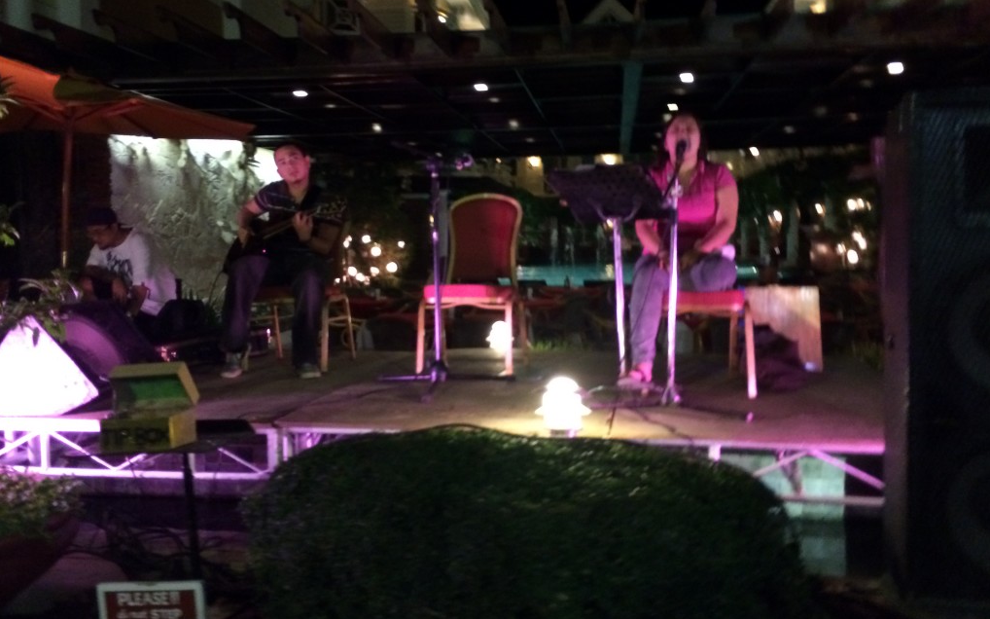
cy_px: 279
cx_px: 496
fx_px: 863
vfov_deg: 39.4
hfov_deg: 59.7
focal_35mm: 32
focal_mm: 4.12
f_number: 2.2
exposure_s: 1/15
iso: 320
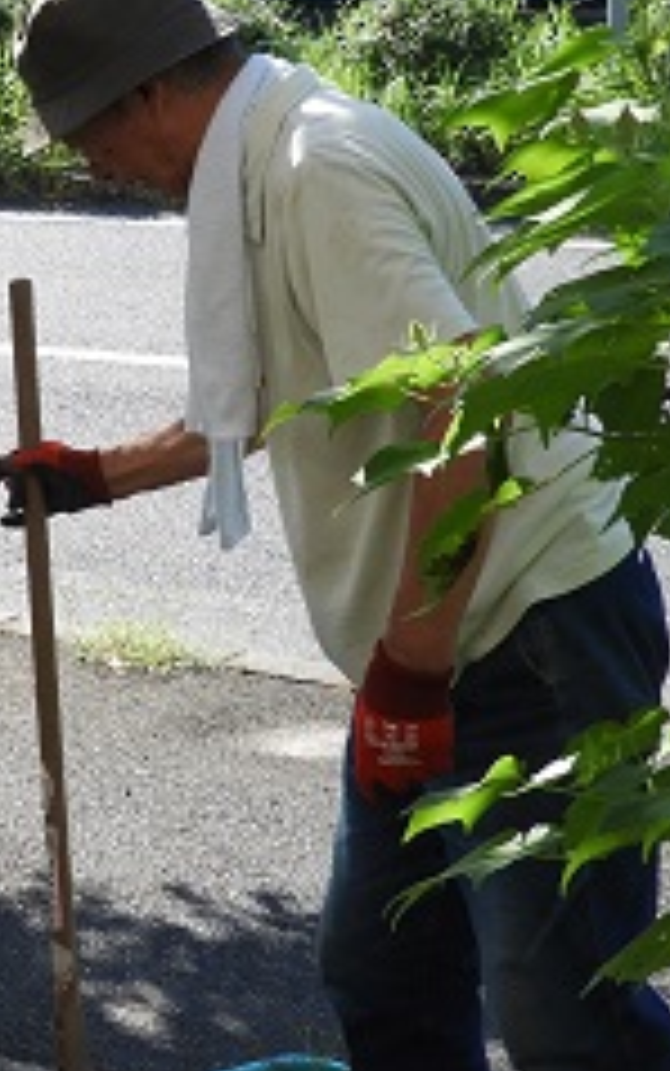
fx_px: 2743
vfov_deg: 22.1
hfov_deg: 12.8
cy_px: 495
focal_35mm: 94
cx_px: -490
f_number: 3.6
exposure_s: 1/400
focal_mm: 5.9
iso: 100
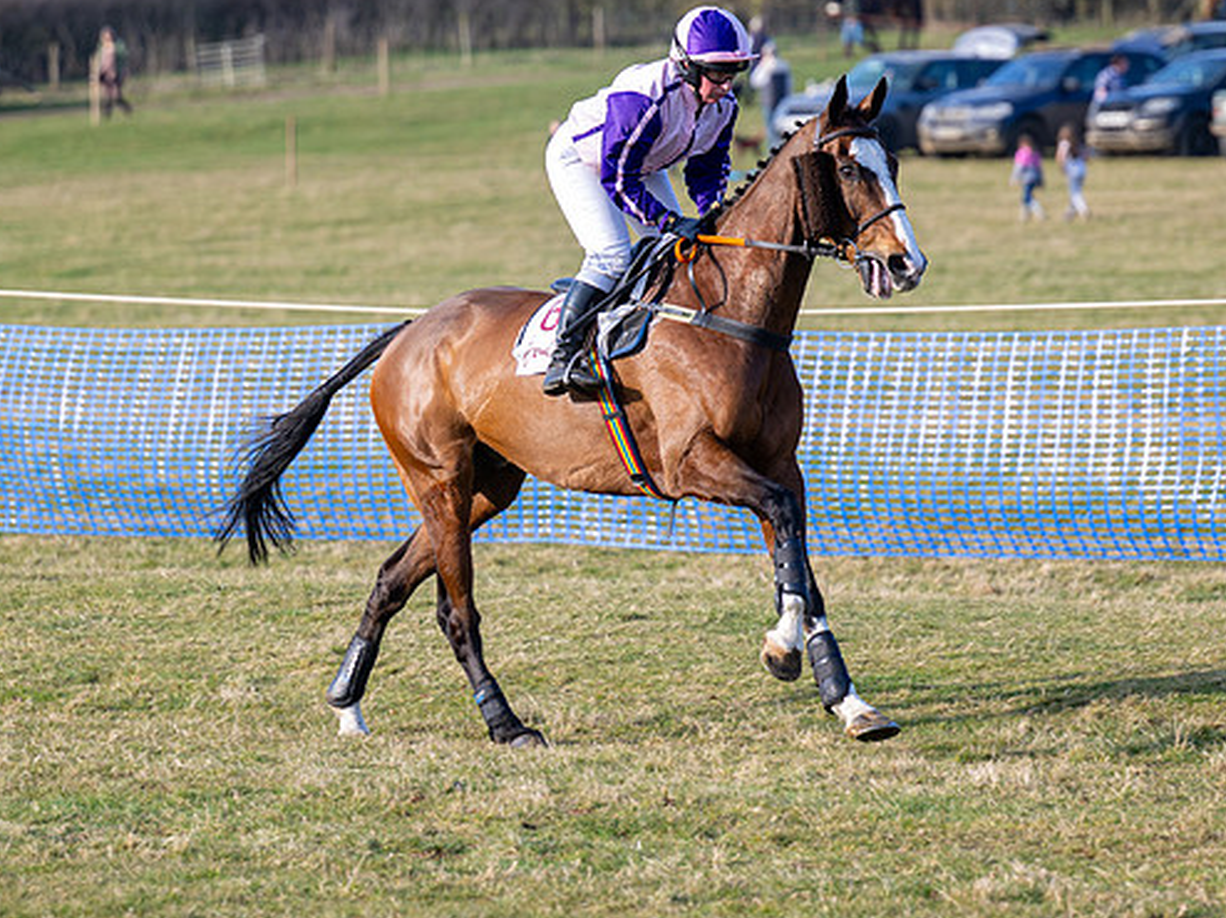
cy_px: 386
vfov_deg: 5.7
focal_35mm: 261
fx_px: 9239
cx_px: 500
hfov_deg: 7.6
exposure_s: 1/800
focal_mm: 130
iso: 125
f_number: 2.8
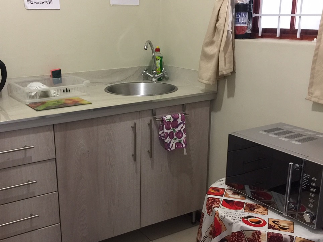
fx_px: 392
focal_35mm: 42
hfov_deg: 44.5
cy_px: 136
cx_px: 127
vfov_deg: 34.3
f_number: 2.2
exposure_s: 1/17
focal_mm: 4.15
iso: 100
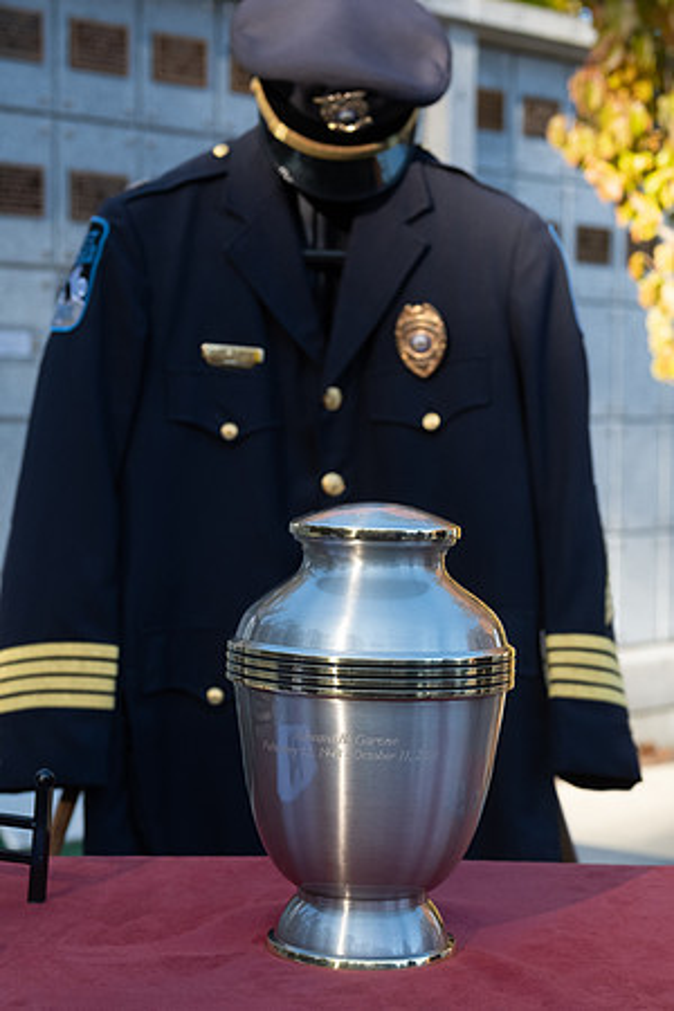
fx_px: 2106
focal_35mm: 75
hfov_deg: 18.2
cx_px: 337
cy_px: 506
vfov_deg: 27.0
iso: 800
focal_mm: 50
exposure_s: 1/640
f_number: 5
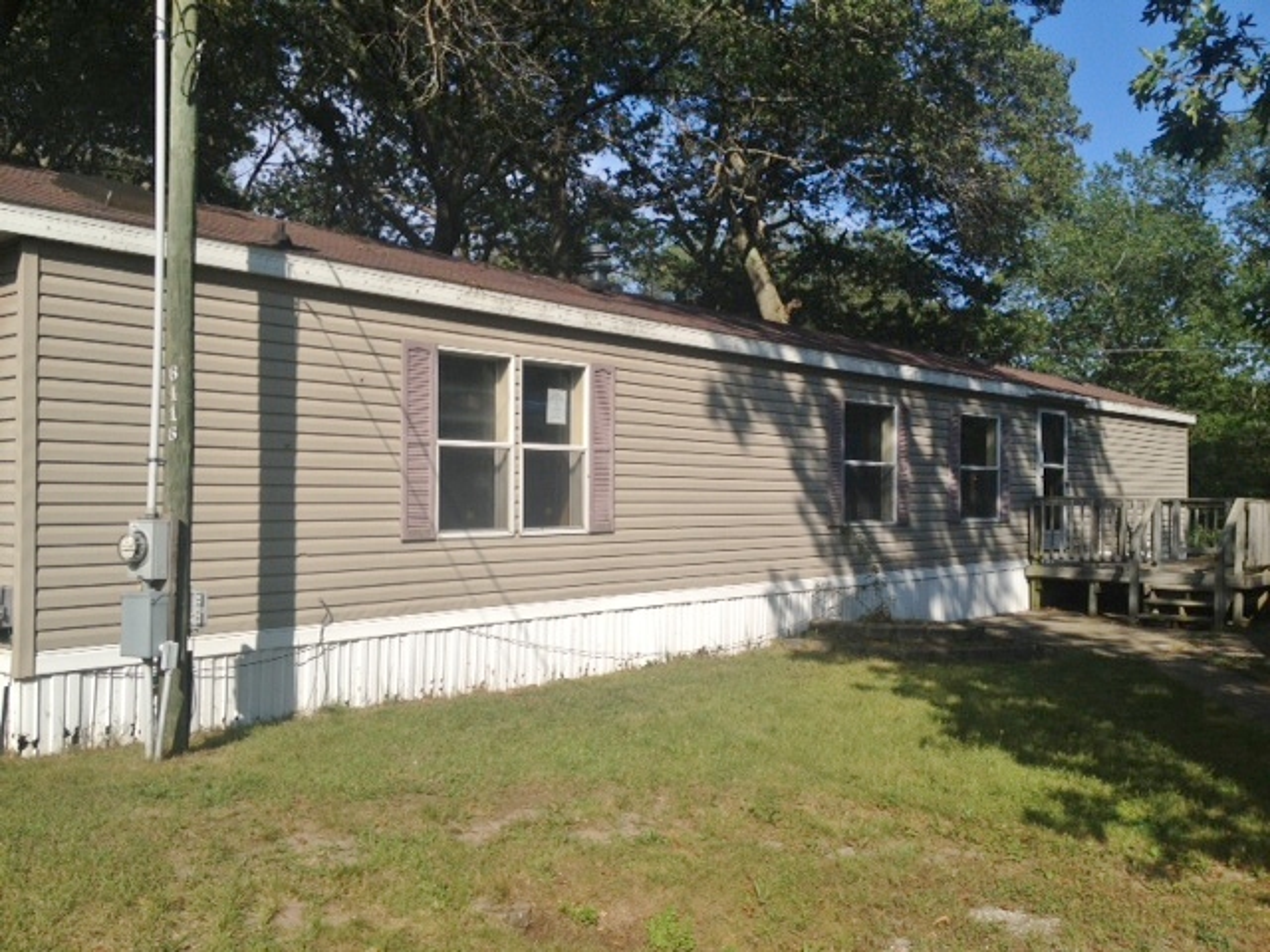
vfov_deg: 40.7
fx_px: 1284
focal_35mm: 35
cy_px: 476
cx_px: 635
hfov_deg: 52.6
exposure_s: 1/2208
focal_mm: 4.28
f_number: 2.4
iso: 50
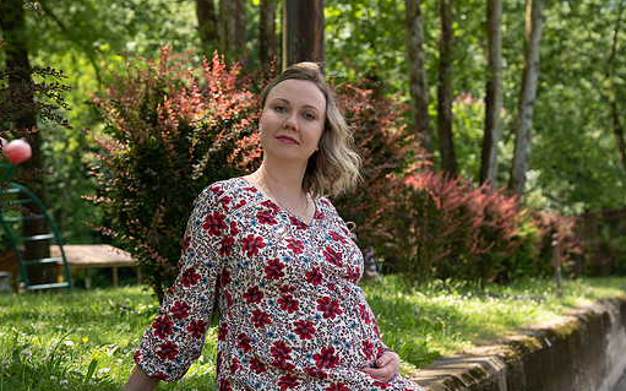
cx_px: 328
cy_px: 219
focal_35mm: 81
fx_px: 1381
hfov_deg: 25.5
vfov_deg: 16.1
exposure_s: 1/500
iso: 400
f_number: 5.6
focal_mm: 70
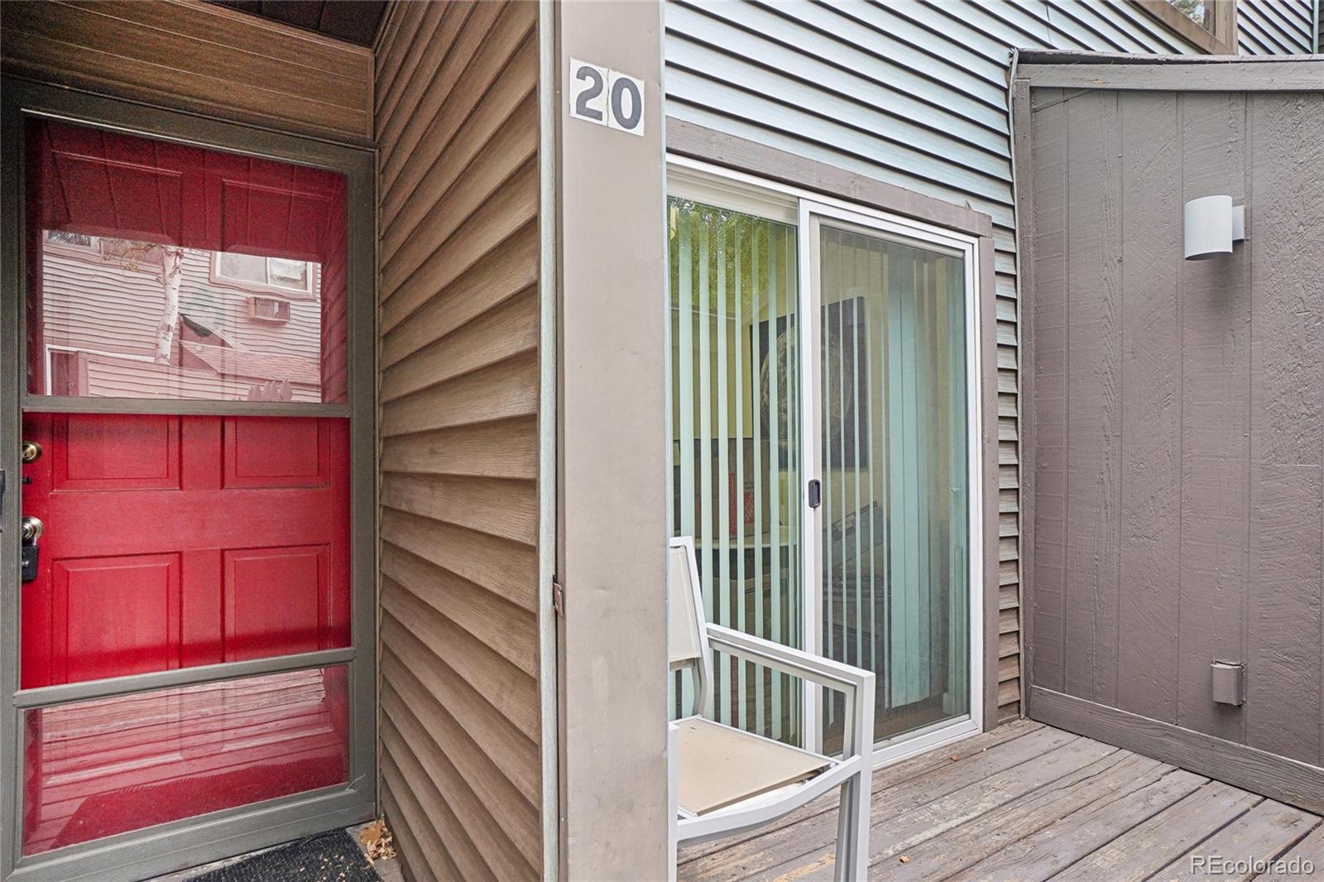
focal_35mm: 18
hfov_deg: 90.0
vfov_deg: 67.4
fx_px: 662
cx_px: 662
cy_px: 441
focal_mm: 12
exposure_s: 1/15
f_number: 8
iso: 400
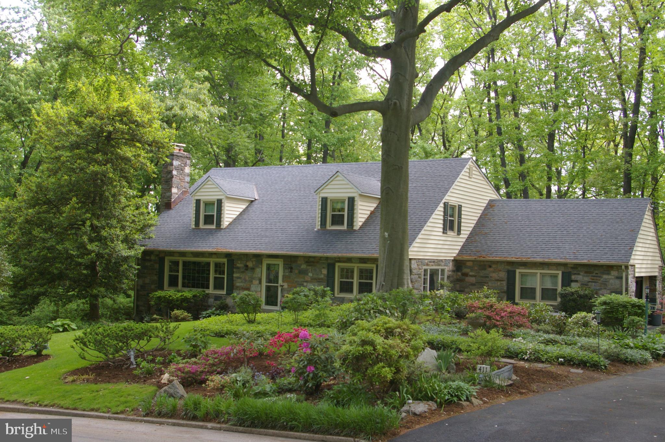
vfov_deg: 31.8
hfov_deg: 46.4
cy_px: 221
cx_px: 332
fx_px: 775
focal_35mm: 42
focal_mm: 28
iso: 400
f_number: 8
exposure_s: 1/90
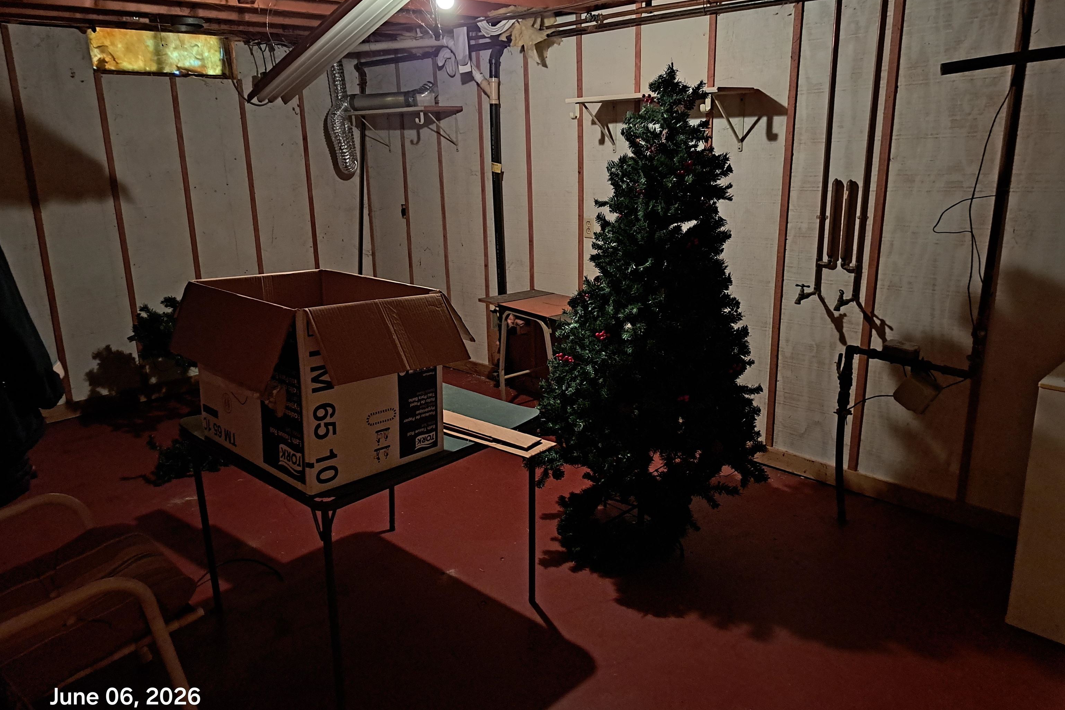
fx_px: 740
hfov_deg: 71.5
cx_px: 533
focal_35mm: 25
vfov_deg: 51.3
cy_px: 357
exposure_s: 1/20
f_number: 1.8
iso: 1000
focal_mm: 5.23
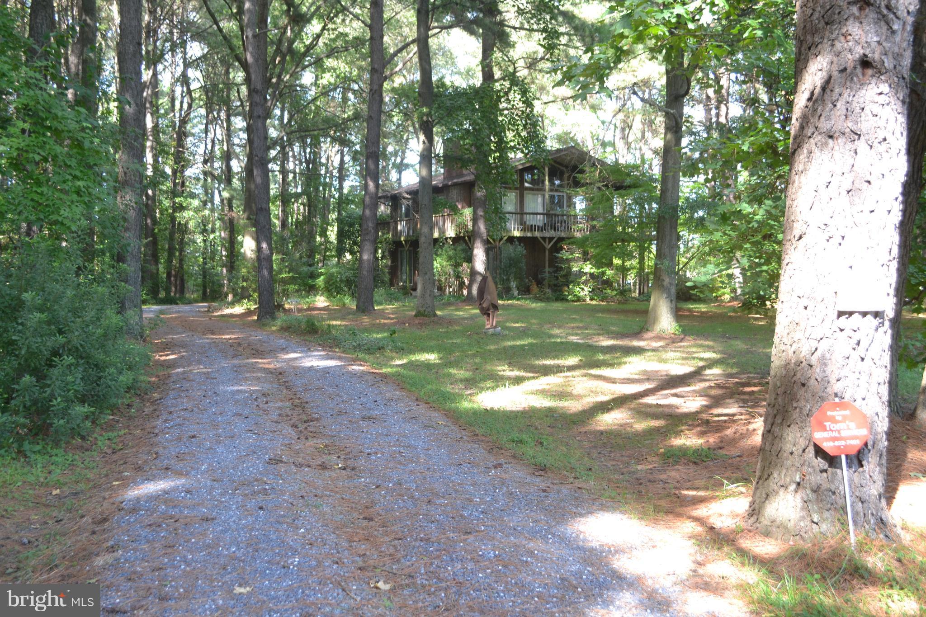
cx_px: 463
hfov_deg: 53.1
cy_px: 308
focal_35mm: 36
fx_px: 926
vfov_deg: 36.9
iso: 400
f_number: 4.5
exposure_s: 1/80
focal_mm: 24
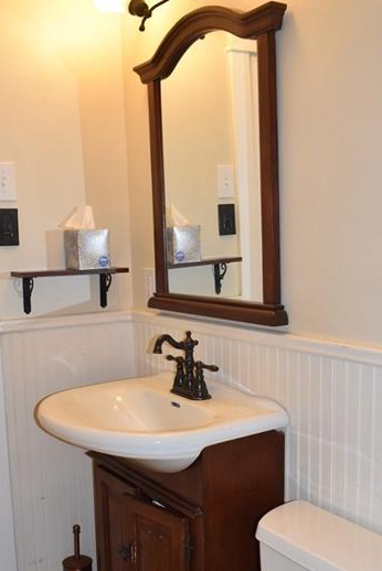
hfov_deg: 33.4
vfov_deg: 48.2
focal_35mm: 40
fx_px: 636
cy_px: 338
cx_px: 161
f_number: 5
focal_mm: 18
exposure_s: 1/100
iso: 800
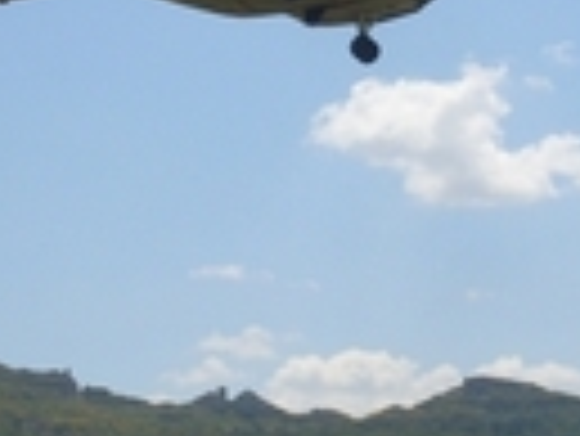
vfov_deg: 13.2
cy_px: 162
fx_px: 1878
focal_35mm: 112
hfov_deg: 17.4
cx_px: 441
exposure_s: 1/350
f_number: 8.4
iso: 80
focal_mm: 6.3
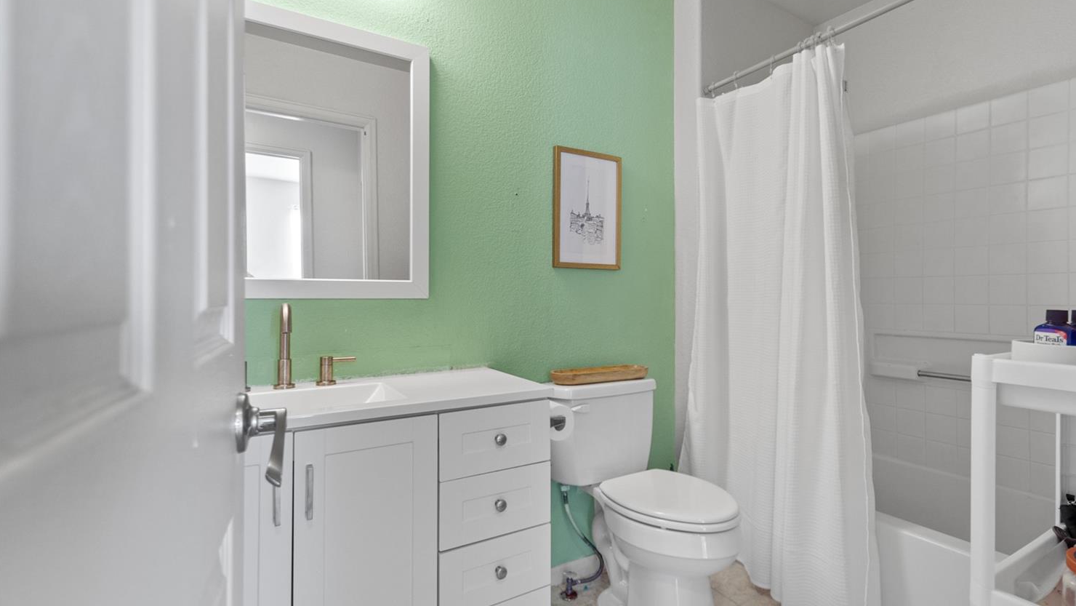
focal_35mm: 17
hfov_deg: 95.7
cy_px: 250
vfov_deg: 63.5
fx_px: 485
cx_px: 578
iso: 200
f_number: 3.5
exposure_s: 1/20
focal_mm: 10
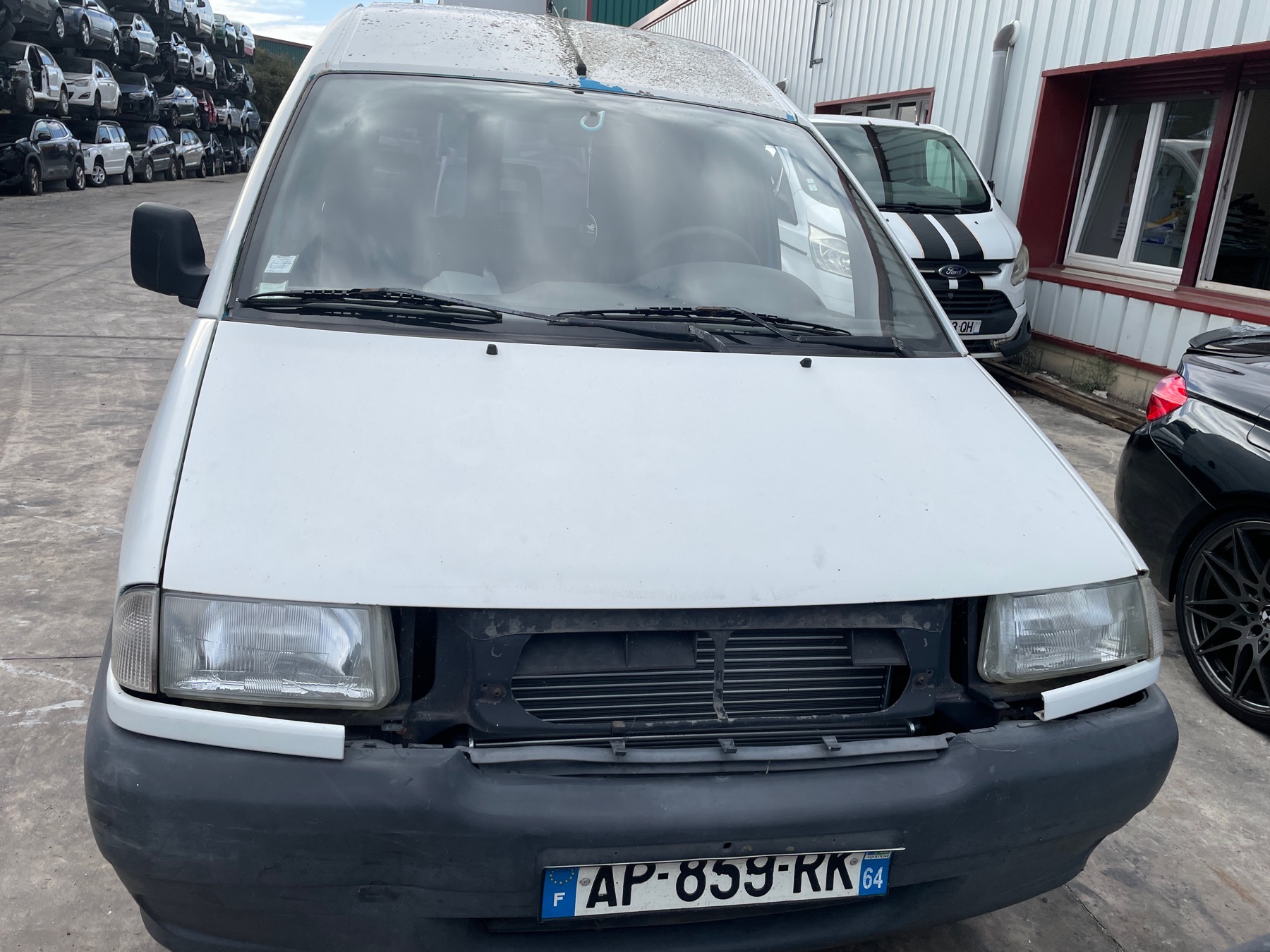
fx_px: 954
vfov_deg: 53.1
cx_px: 635
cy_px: 476
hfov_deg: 67.3
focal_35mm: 26
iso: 32
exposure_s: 1/2564
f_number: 1.6
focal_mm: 4.2
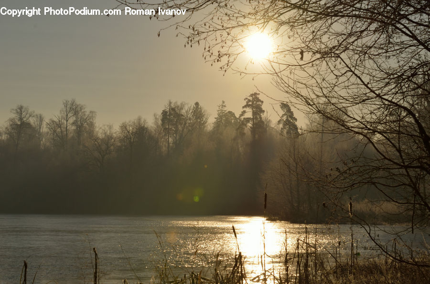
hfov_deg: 19.5
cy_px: 142
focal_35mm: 105
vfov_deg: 13.0
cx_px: 215
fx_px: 1252
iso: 200
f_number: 16
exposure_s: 1/1600
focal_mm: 70
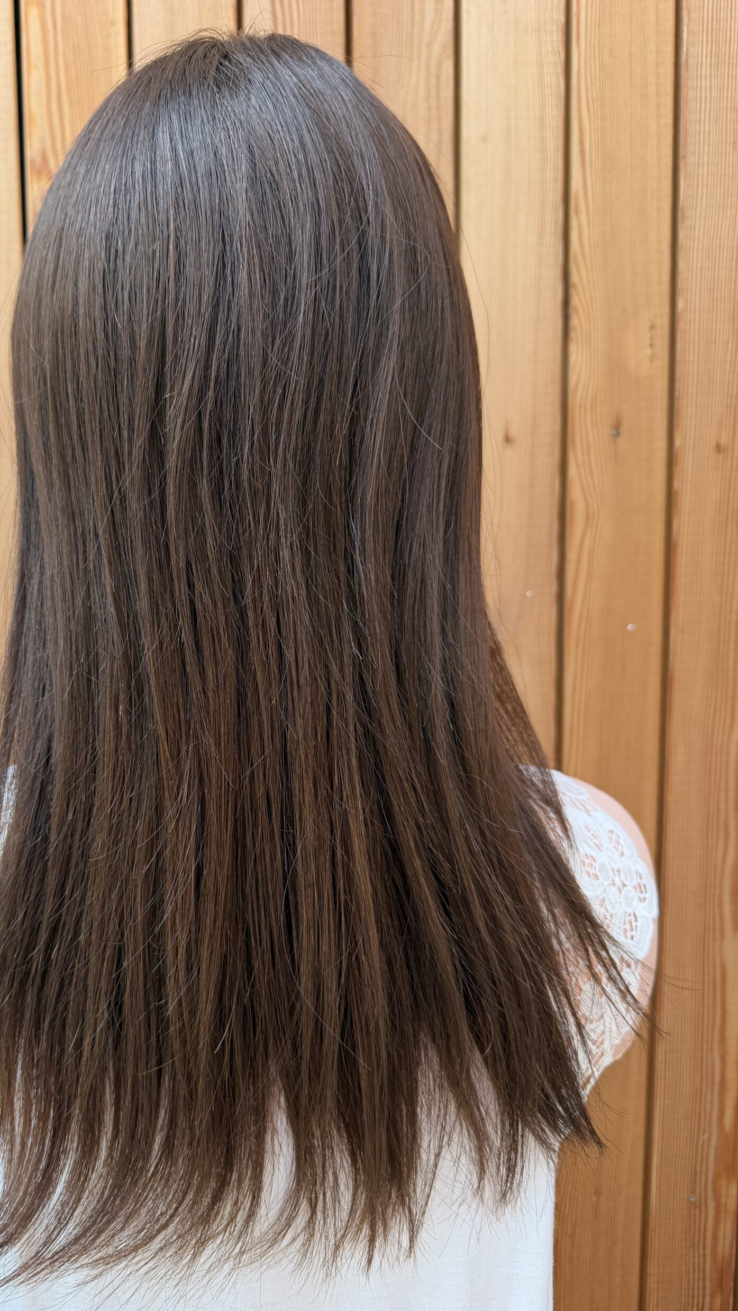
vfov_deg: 69.8
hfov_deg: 42.4
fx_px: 939
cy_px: 638
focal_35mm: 27
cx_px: 250
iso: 80
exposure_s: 1/253
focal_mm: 6.76
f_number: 1.78
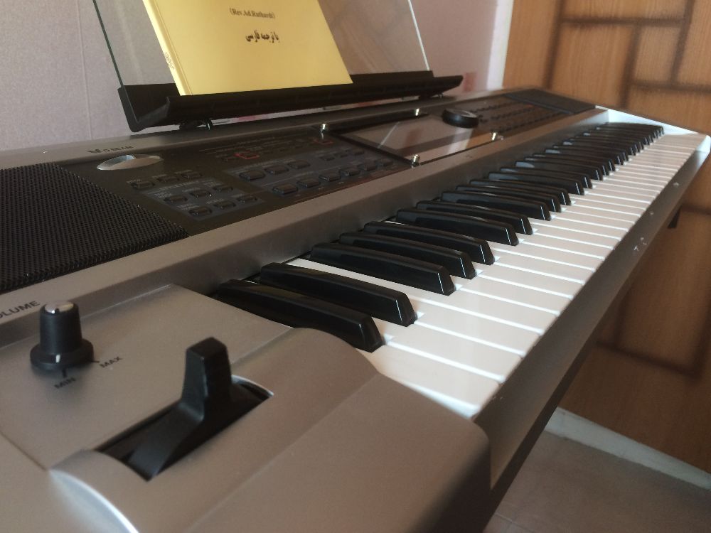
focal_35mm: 29
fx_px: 596
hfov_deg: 61.7
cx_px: 356
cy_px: 266
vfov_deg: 48.2
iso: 40
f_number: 2.2
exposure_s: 1/33
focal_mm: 4.15
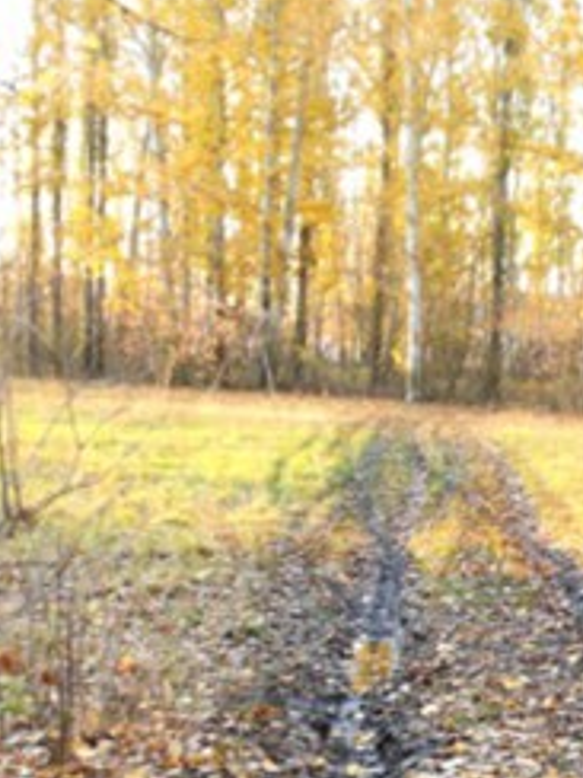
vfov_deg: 22.0
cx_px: 441
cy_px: 615
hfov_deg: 16.7
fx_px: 1976
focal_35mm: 88
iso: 400
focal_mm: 7.7
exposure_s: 1/30
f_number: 4.2
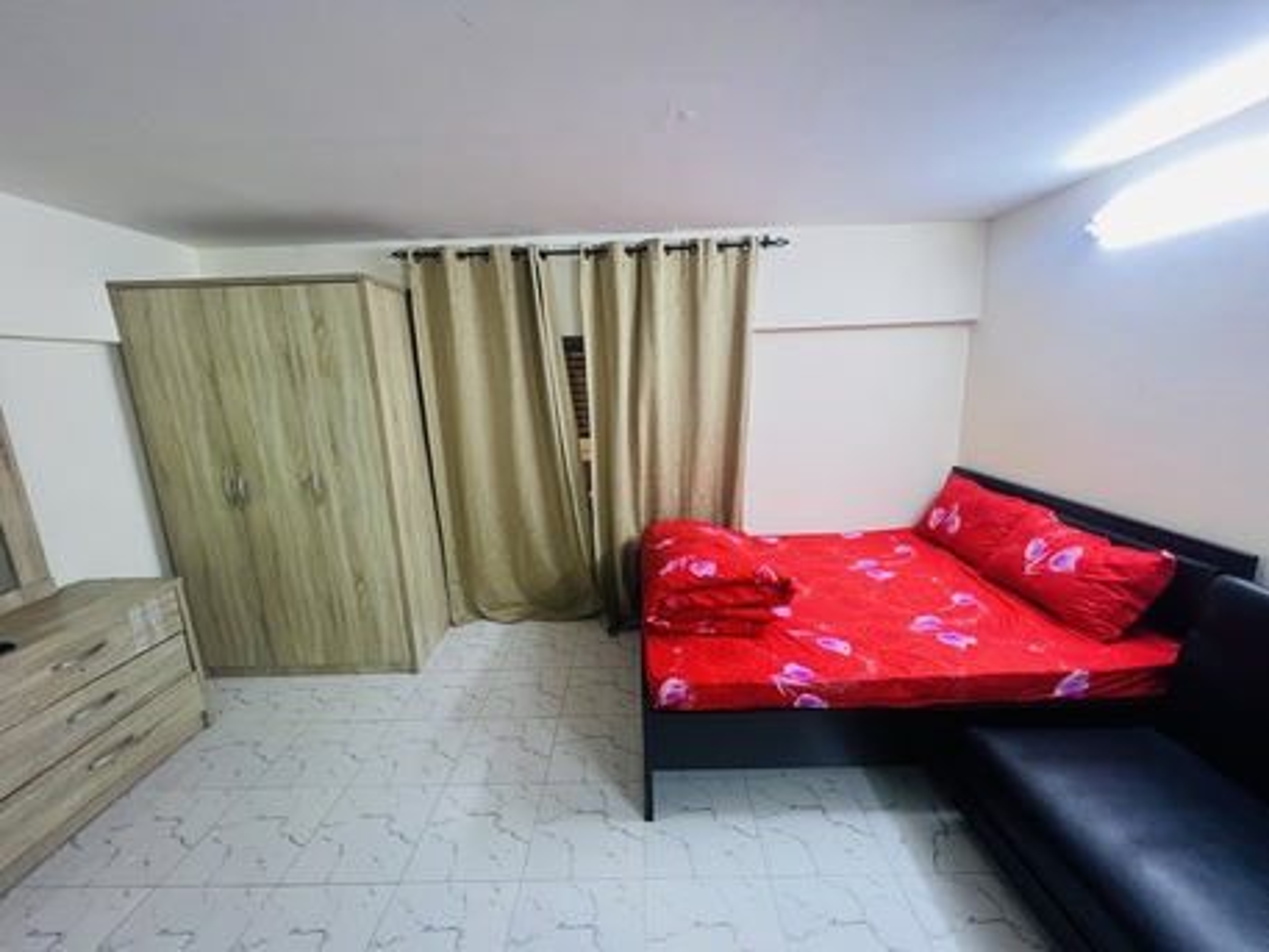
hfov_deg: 106.2
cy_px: 476
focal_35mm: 13
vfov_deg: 89.9
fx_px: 477
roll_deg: +2.2
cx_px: 634
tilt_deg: -11.1
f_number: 1.8
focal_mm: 1.57
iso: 160
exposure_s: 1/50
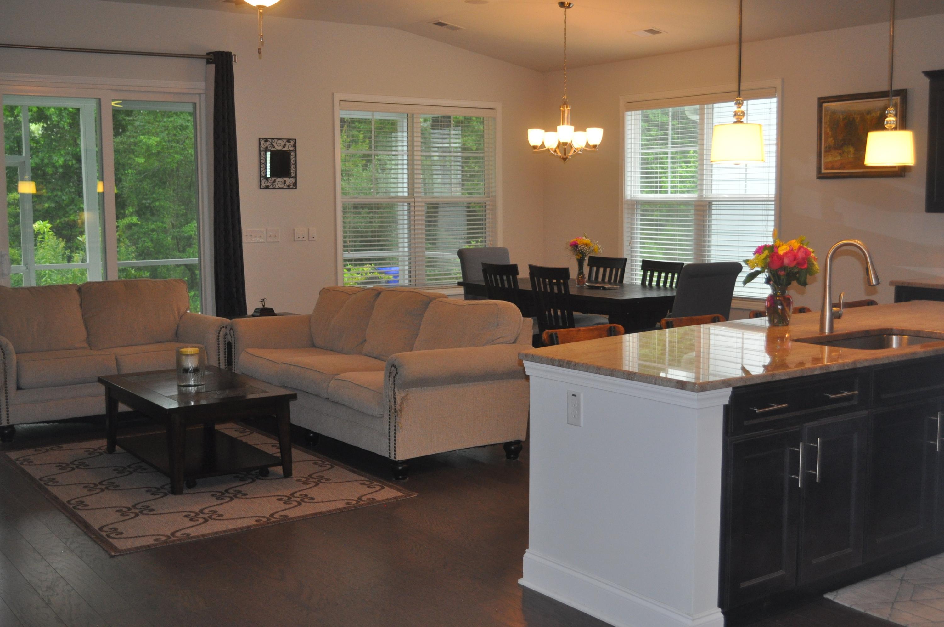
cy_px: 314
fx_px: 1100
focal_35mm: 42
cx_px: 472
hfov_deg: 46.5
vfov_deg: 31.8
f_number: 4.5
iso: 800
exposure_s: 1/60
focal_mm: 28
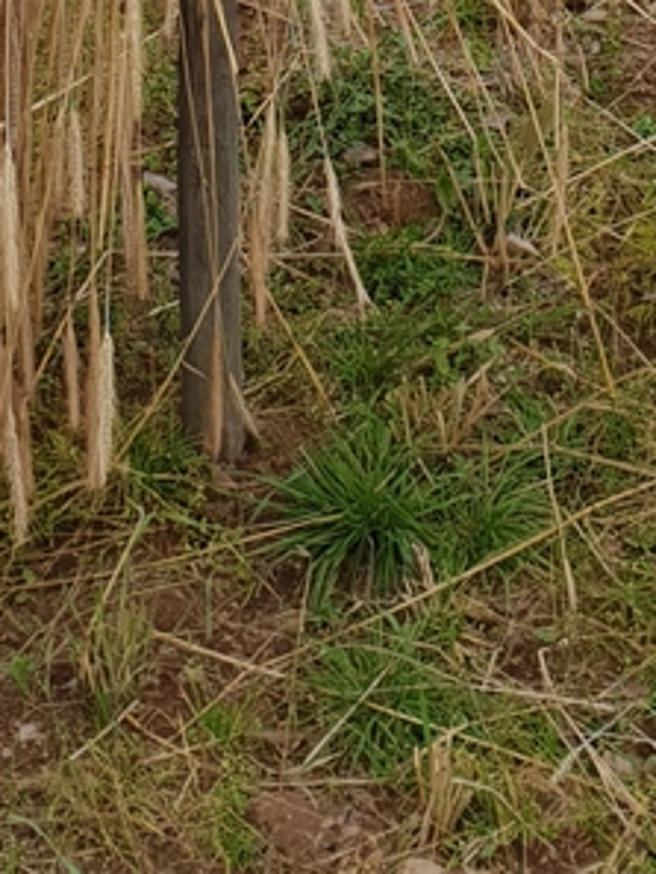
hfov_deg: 14.1
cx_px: 335
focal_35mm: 105
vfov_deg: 16.4
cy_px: -580
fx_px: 2651
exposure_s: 1/138
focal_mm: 4.3
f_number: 2.4
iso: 50
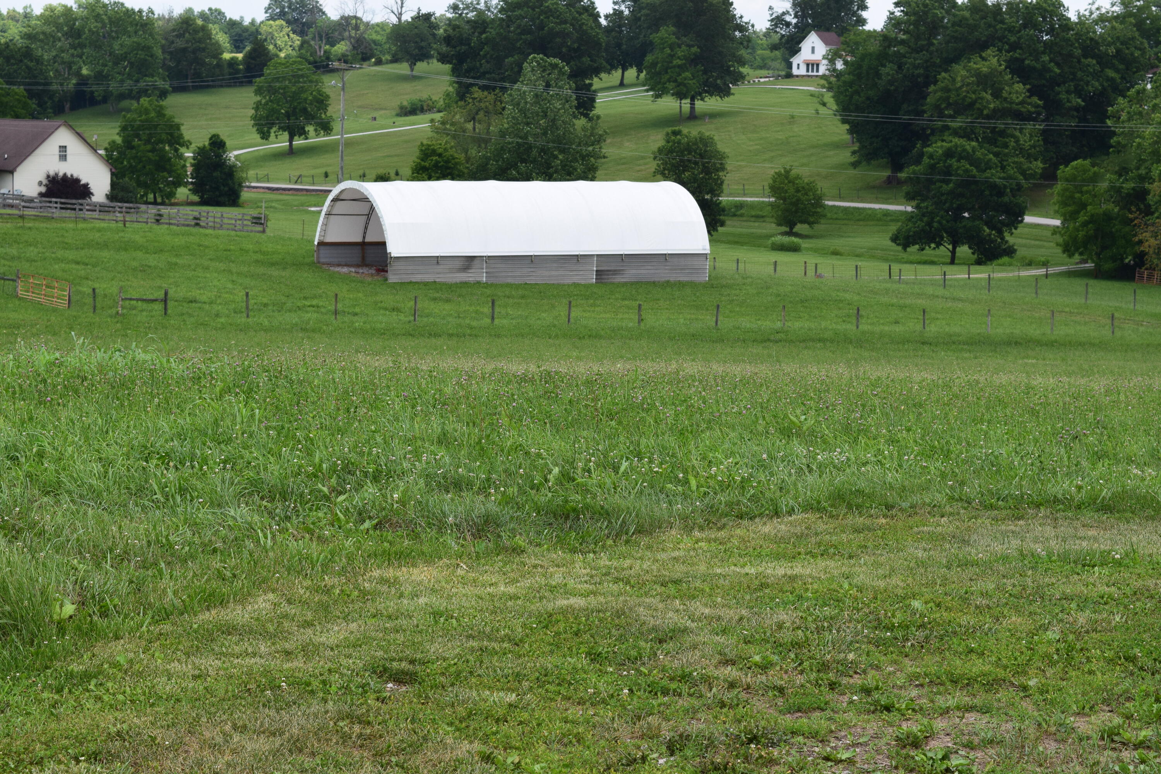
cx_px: 580
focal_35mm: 82
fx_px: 2660
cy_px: 387
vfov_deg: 16.6
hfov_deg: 24.6
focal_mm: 55
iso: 400
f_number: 11
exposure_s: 1/400
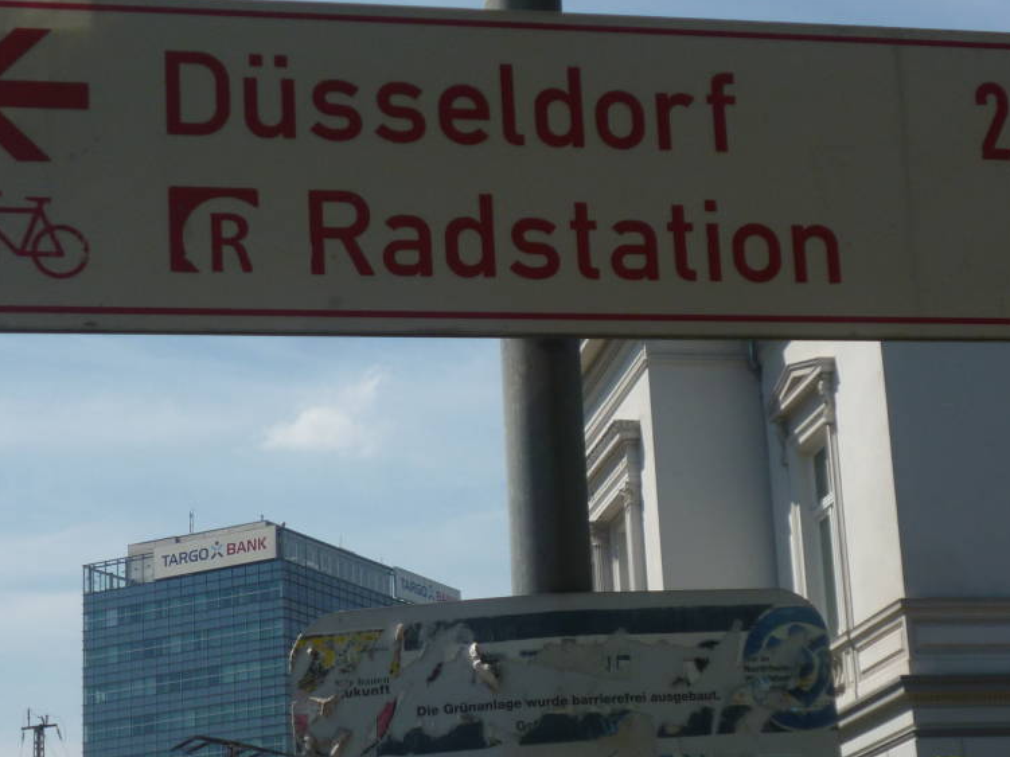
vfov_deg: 19.5
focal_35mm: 75
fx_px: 2188
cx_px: 554
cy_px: 532
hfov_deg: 26.0
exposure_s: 1/1600
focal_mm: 7.9
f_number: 3.4
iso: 100
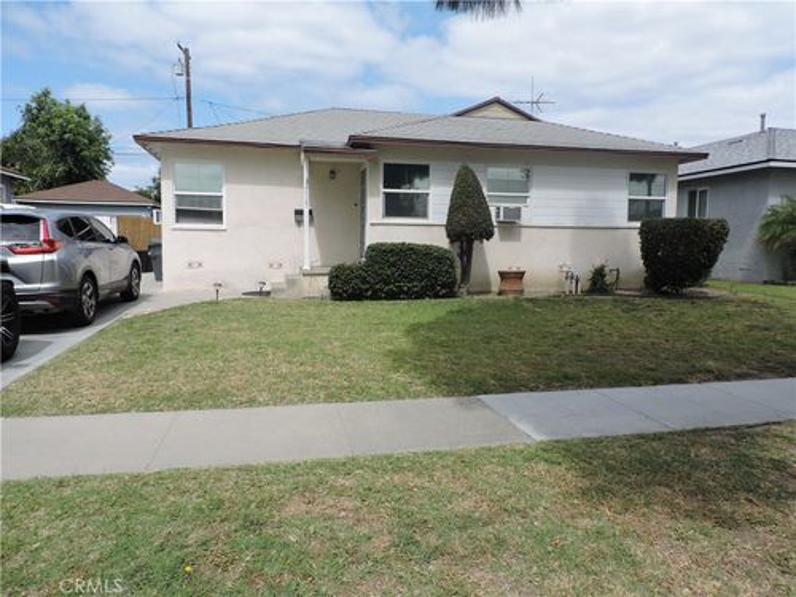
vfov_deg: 56.8
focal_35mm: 24
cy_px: 298
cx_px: 398
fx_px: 552
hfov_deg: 71.6
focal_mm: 4.3
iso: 100
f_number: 3
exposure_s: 1/1250
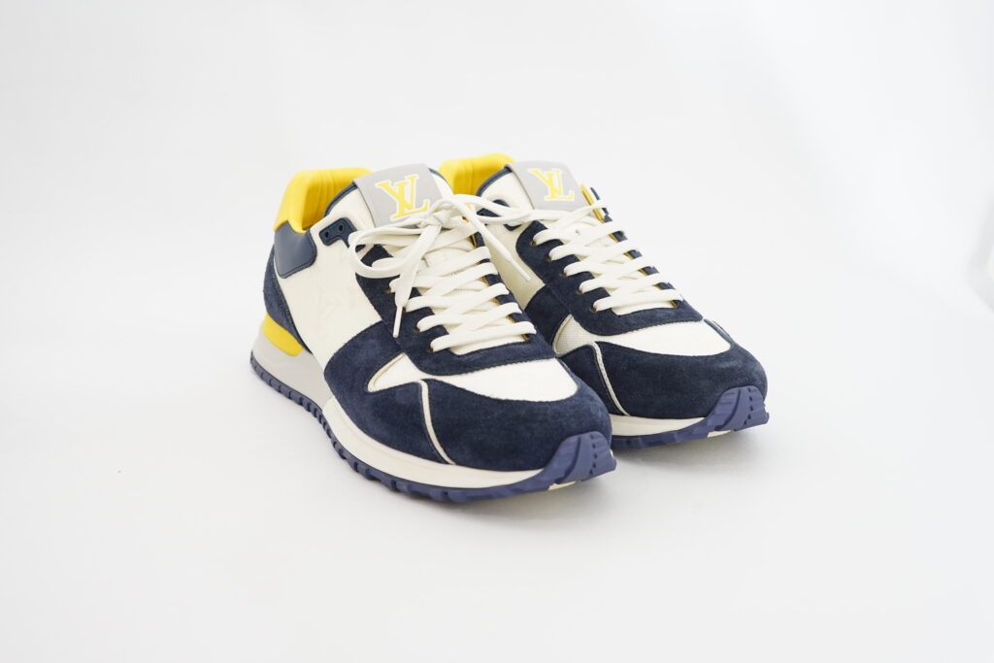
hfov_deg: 39.6
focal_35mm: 50
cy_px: 332
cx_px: 497
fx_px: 1381
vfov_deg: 27.0
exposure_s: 1/10
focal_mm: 50
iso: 640
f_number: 6.3
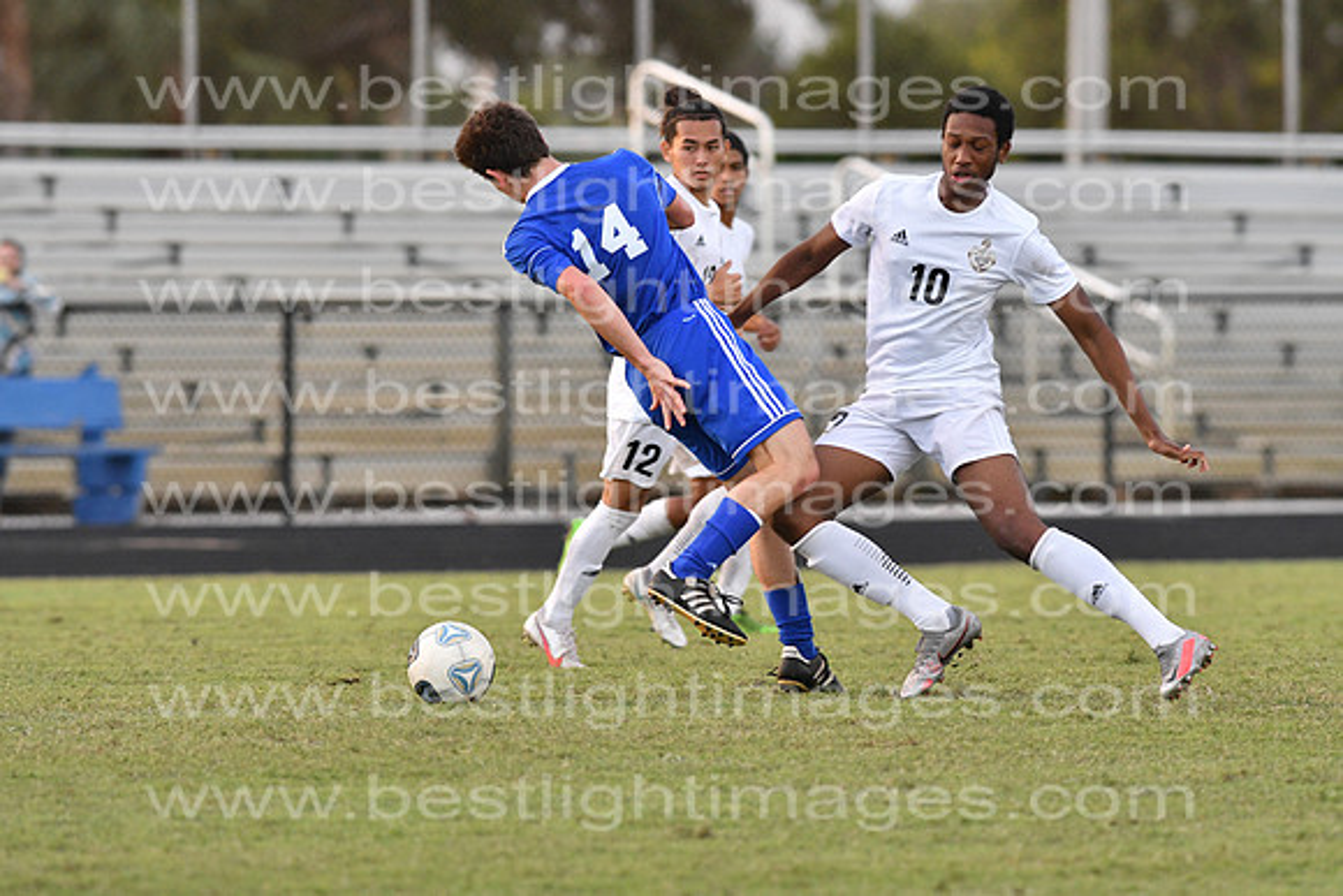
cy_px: 448
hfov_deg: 4.6
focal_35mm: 450
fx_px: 16791
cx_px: 672
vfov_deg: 3.1
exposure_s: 1/1000
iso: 1600
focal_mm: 300
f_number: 4
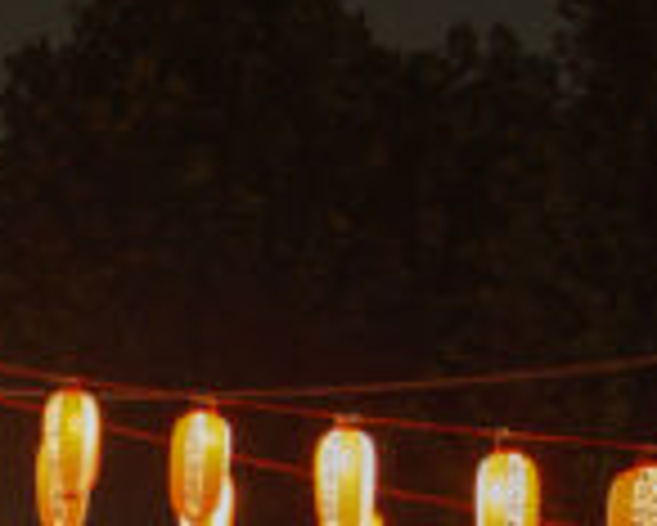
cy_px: 742
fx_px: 3386
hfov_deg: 10.6
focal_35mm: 174
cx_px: -410
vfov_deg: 8.7
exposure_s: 1/2
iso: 200
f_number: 4.5
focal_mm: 26
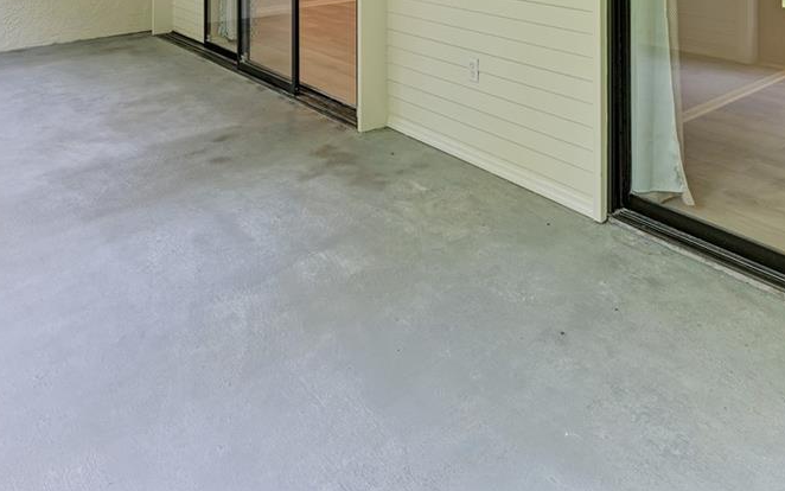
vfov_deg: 31.8
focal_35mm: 32
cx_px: 498
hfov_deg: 58.8
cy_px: -120
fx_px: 685
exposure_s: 1/2.5
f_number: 9
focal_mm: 13
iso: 200
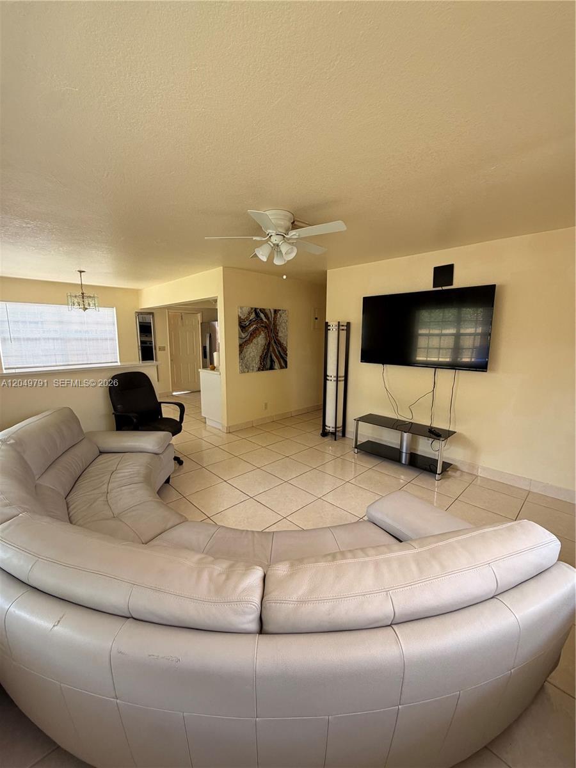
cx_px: 288
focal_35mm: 14
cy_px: 384
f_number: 2.2
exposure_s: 1/121
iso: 160
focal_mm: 2.22
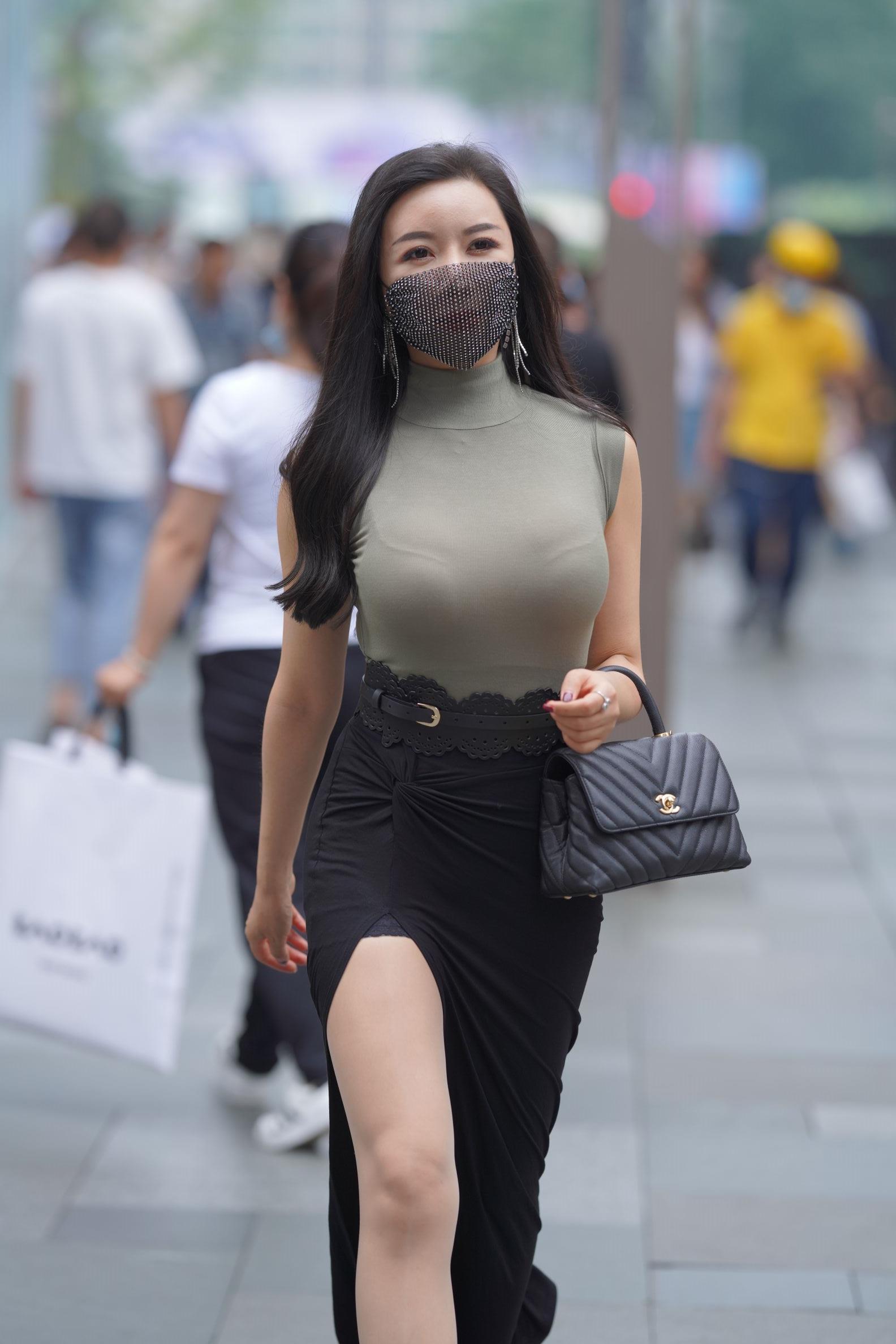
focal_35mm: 135
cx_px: 448
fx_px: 5040
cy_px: 672
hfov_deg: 10.2
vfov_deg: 15.2
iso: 400
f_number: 2.5
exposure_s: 1/800
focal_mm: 135
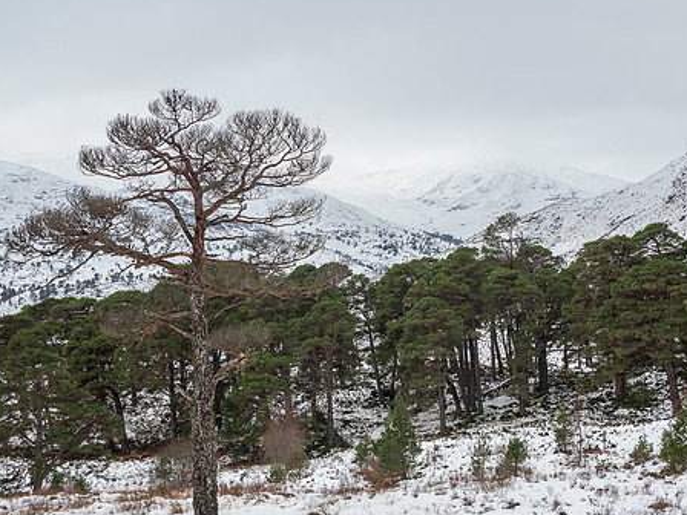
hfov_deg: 33.8
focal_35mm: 57
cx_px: 367
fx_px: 1131
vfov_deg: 25.7
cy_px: 263
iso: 200
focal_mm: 22
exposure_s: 1/125
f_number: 6.3
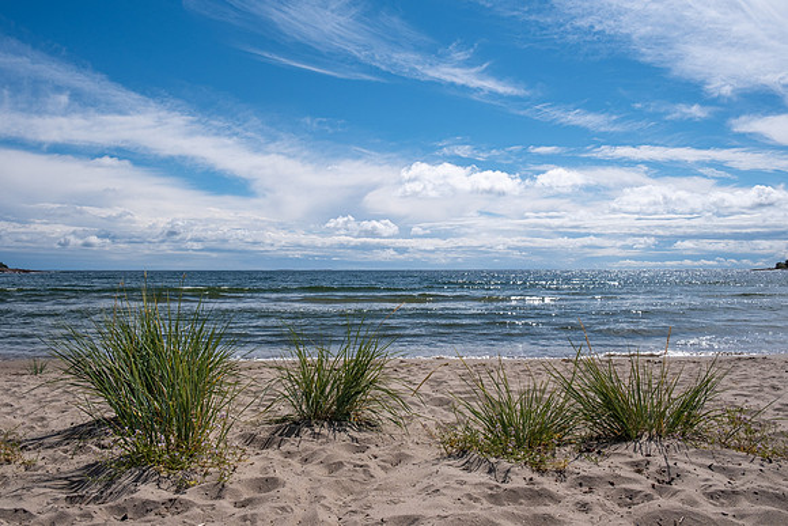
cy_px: 263
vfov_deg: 47.0
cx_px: 394
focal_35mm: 28
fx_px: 605
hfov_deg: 66.2
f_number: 7.1
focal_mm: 18
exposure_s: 1/1250
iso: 160
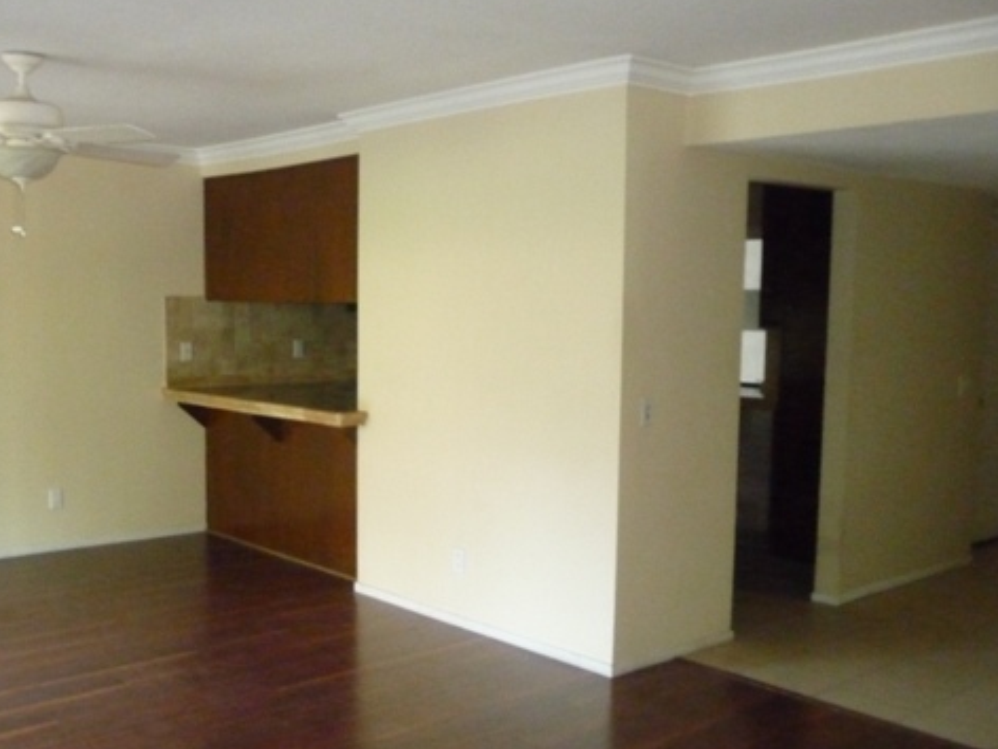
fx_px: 1096
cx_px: 381
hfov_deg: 48.6
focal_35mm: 38
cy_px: 410
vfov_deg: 37.7
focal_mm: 4.7
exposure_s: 1/30
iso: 800
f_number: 3.3
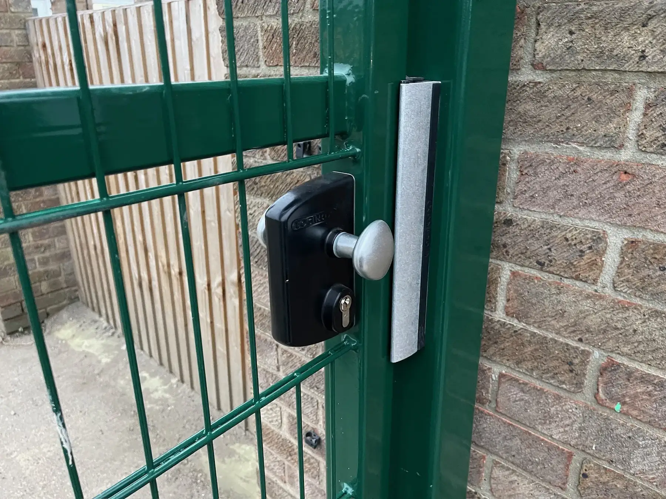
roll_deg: +0.7
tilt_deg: -20.6
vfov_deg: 54.9
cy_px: 250
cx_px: 333
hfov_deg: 69.4
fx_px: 481
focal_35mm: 25
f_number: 1.6
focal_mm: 5.1
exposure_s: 1/40
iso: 640
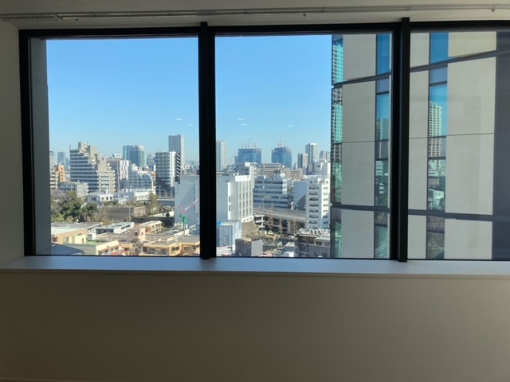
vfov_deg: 49.7
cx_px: 255
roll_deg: -0.4
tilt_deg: -1.5
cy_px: 191
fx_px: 413
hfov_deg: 63.4
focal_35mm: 28
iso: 20
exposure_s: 1/685
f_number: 1.8
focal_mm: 3.99
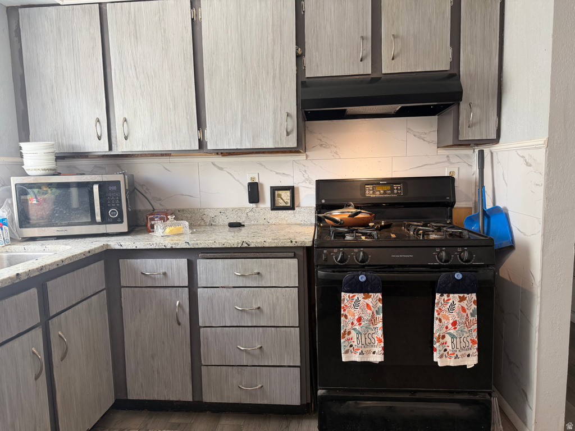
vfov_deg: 56.8
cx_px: 288
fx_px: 399
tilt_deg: -6.4
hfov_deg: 71.6
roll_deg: +1.6
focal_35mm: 24
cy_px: 216
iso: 200
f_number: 1.78
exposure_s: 1/121
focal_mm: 6.76
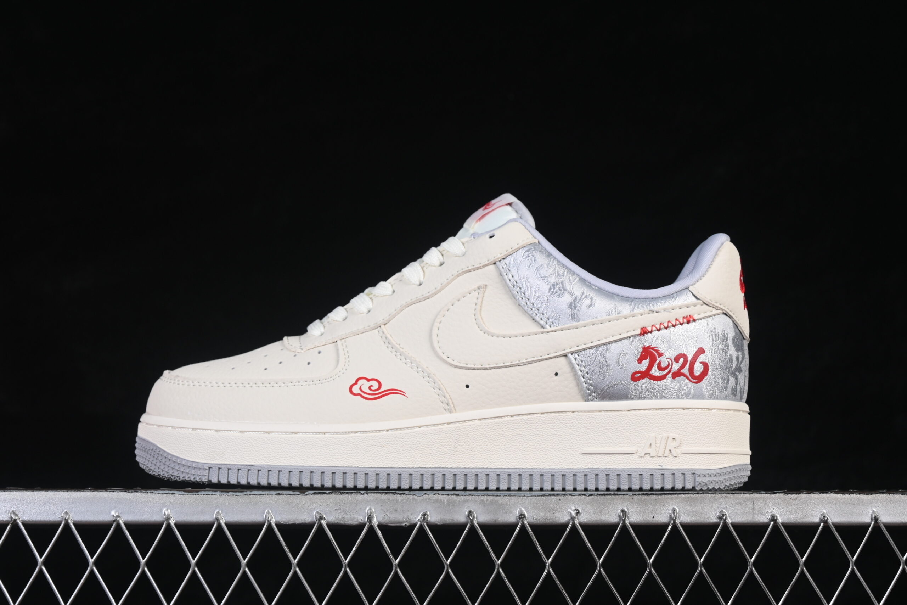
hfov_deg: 27.0
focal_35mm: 75
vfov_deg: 18.2
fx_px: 1890
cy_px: 302
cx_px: 454
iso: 160
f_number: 8
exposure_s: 1/80
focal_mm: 50
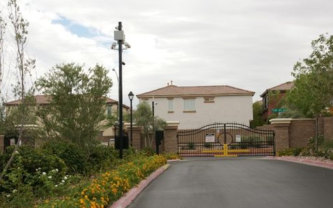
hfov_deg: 42.6
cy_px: 112
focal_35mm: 47
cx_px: 165
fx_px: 427
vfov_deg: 27.4
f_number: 5.6
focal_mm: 30
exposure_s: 1/500
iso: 200
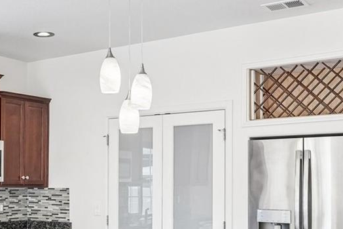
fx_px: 524
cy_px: 187
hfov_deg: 35.2
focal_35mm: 55
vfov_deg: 24.2
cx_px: 75
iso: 400
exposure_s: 1/30
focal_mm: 12
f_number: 8
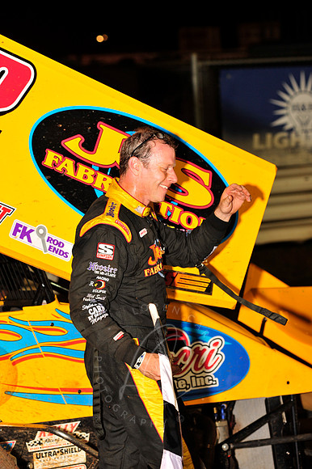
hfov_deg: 11.4
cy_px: 234
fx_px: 1562
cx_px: 156
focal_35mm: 120
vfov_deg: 17.1
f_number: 5.6
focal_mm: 120
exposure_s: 1/250
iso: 500
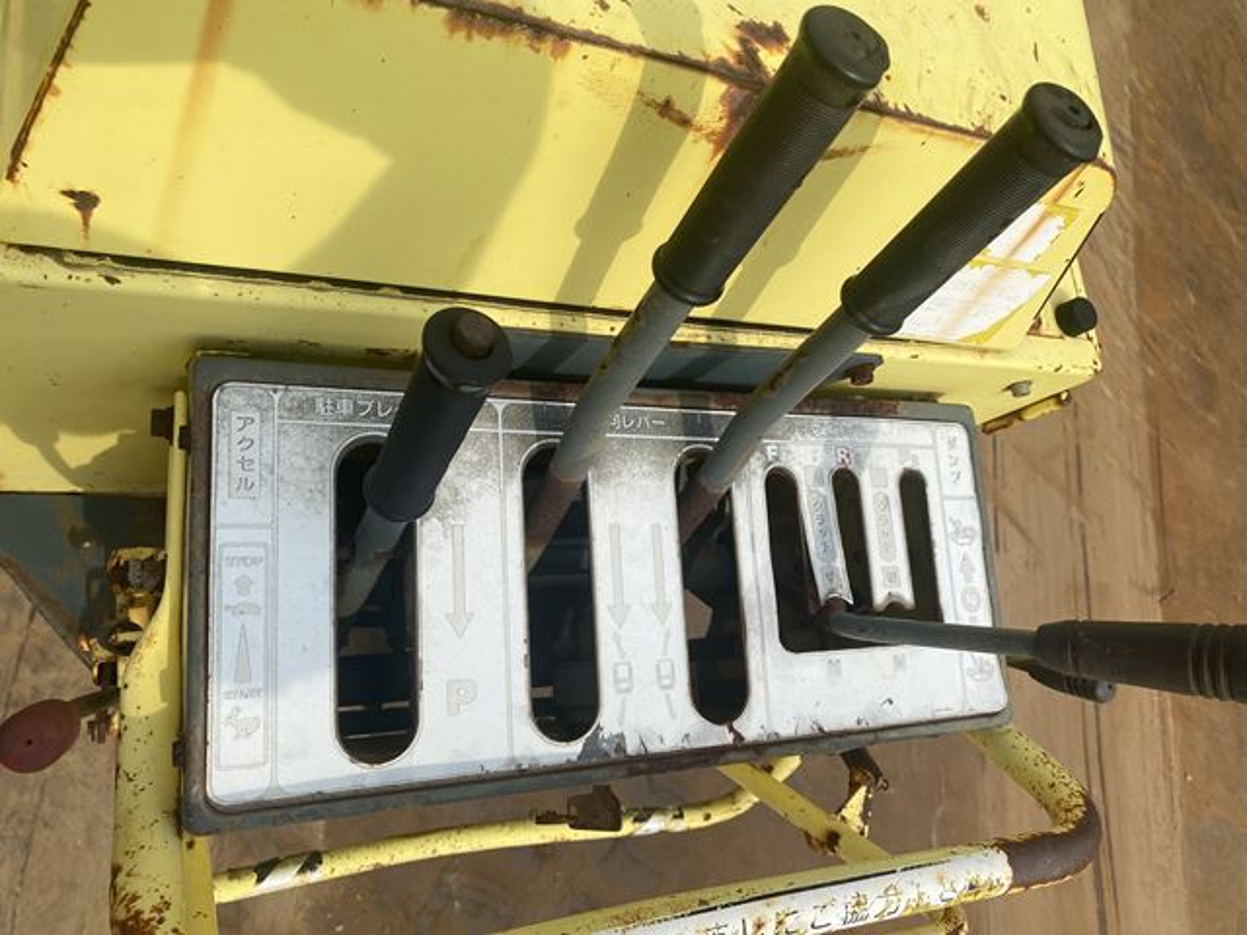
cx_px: 624
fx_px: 937
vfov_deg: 53.1
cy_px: 468
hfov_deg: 67.3
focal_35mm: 26
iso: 32
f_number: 1.8
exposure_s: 1/5025
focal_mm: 4.25
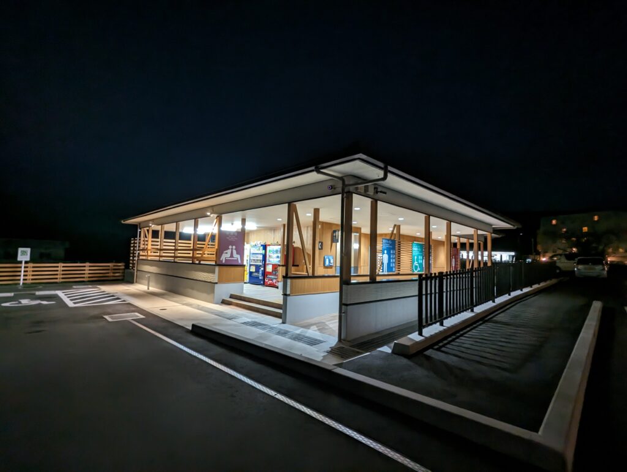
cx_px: 314
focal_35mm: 16
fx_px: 290
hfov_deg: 94.4
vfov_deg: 78.2
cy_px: 236
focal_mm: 2.35
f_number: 2.2
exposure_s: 1/18.7
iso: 180
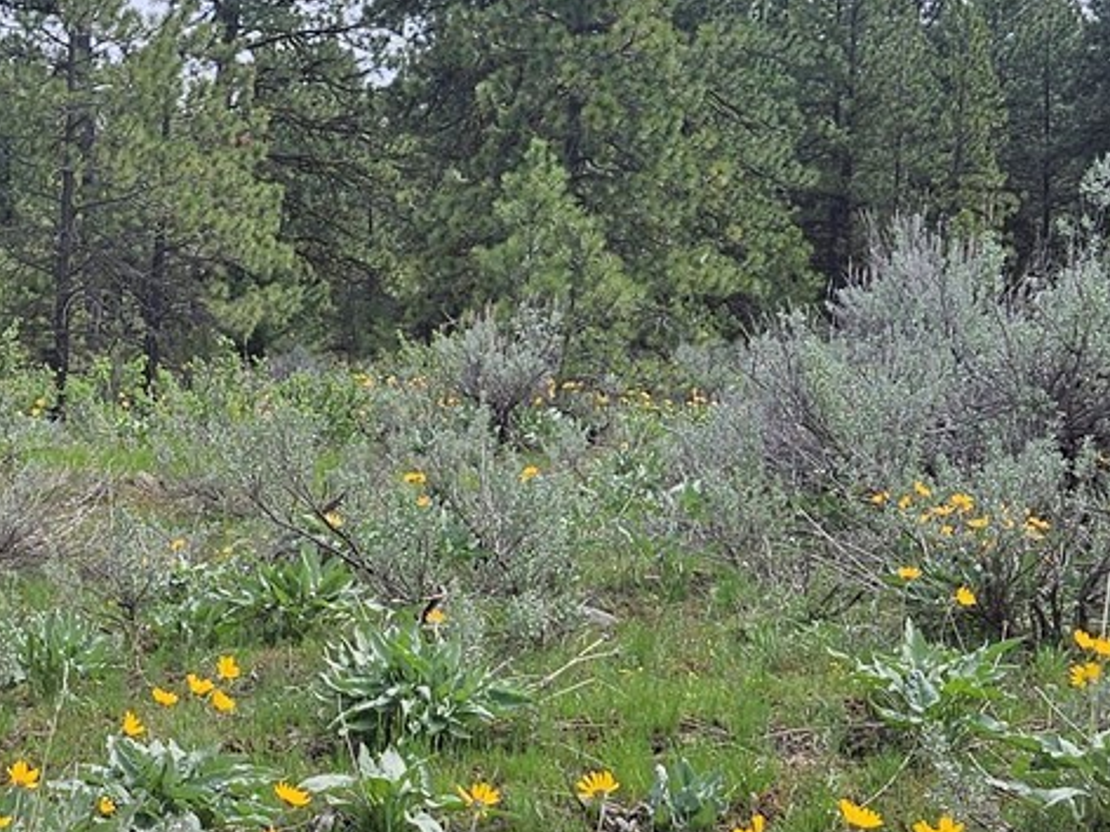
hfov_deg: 24.3
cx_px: 103
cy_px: 463
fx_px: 2501
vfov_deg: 18.9
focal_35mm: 78
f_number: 1.8
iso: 25
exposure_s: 1/2198
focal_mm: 5.4
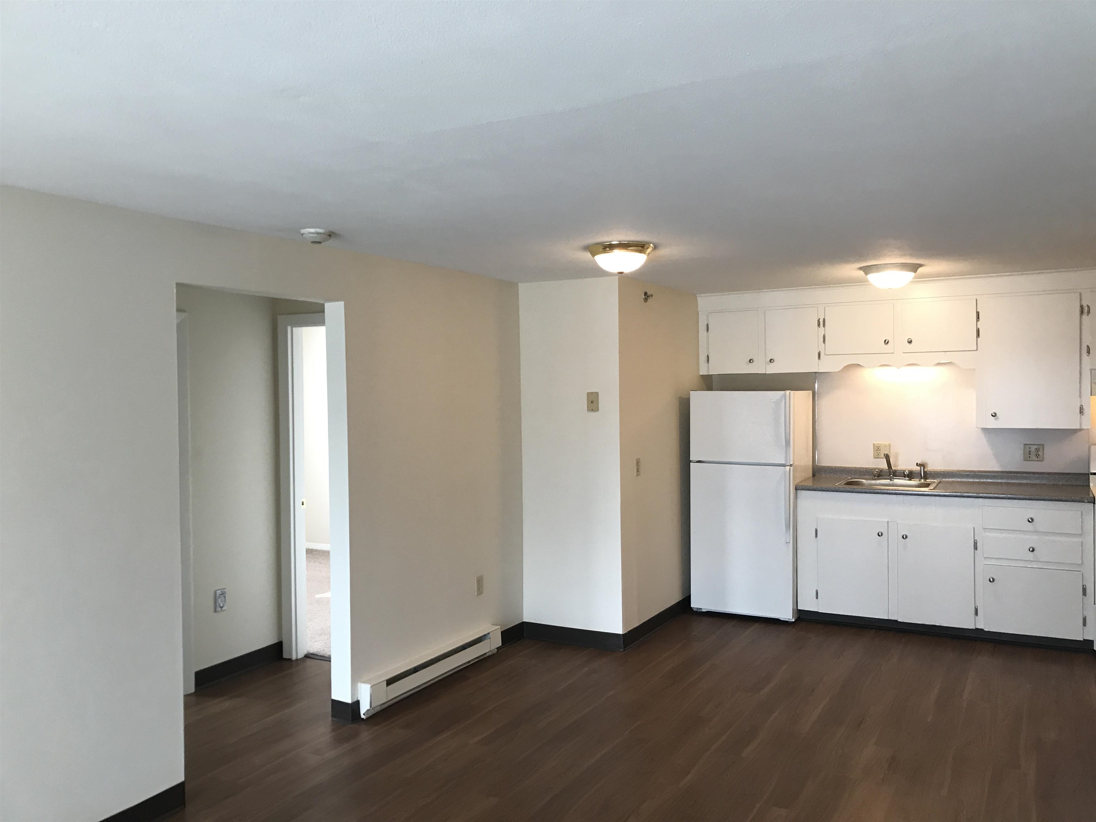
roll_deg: +1.0
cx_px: 548
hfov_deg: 63.4
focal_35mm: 28
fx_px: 887
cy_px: 411
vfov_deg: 49.7
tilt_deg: -3.0
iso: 32
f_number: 1.8
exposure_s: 1/30
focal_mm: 3.99
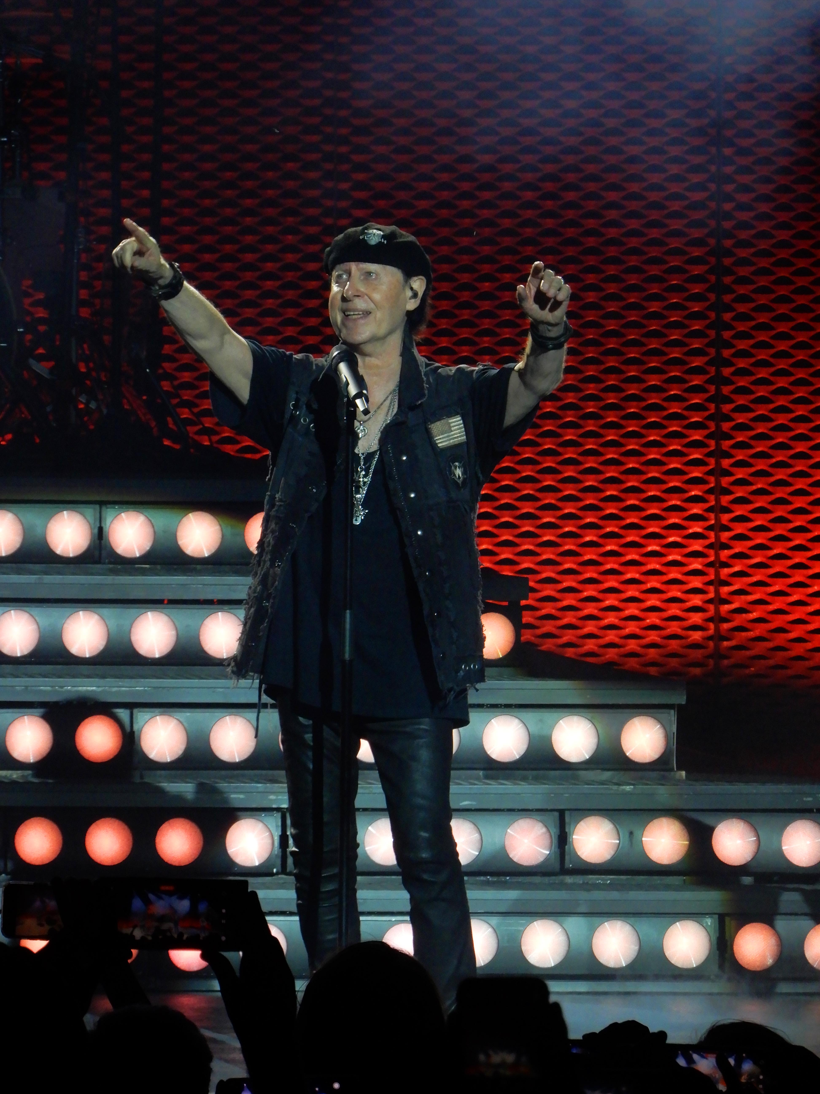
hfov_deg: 4.2
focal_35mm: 350
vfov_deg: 5.7
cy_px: 547
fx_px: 11055
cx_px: 410
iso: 400
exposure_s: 1/125
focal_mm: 62.4
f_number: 6.3
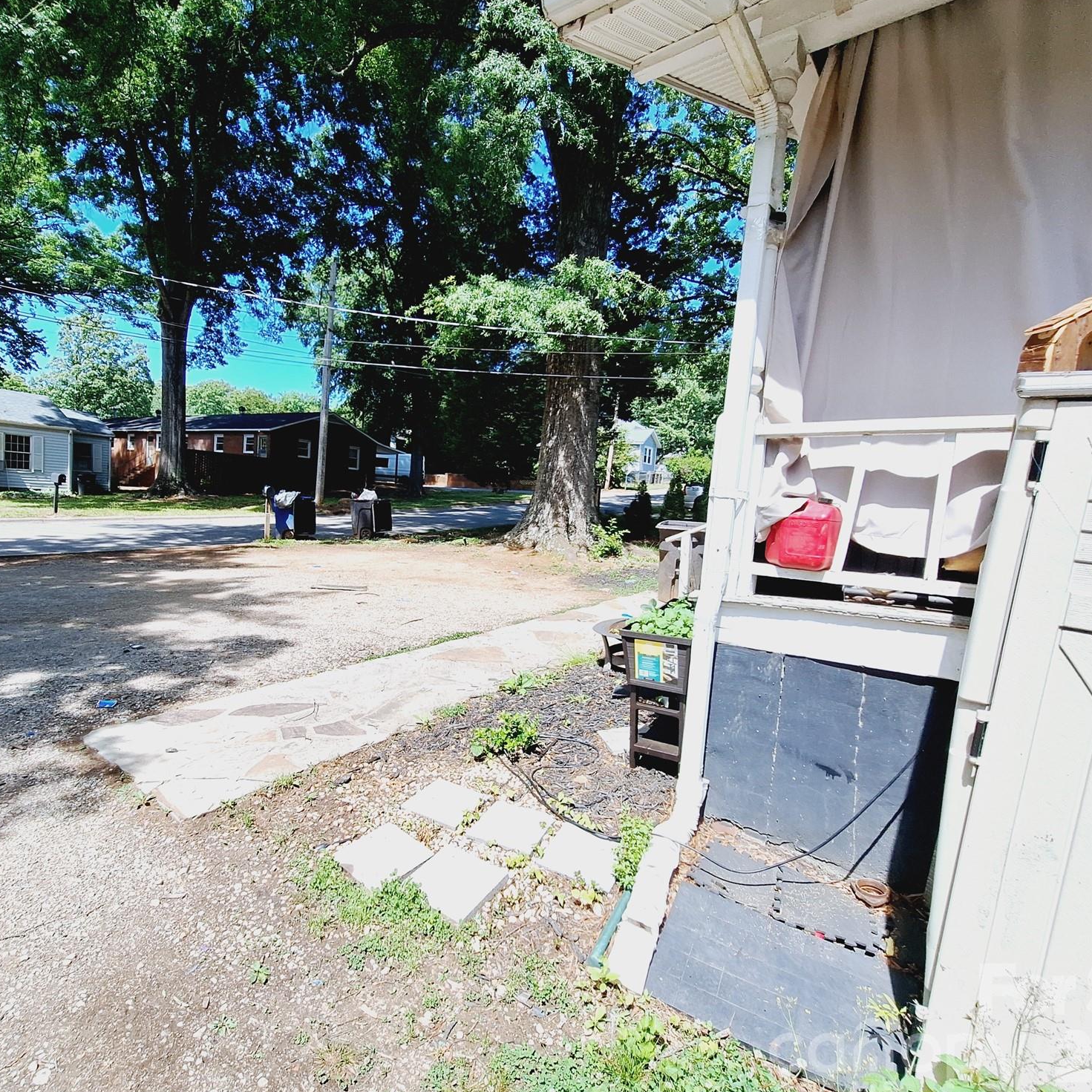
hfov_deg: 86.7
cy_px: 539
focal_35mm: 16
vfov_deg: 87.4
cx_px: 456
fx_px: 571
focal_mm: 1.74
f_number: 2.2
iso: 40
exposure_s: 1/945
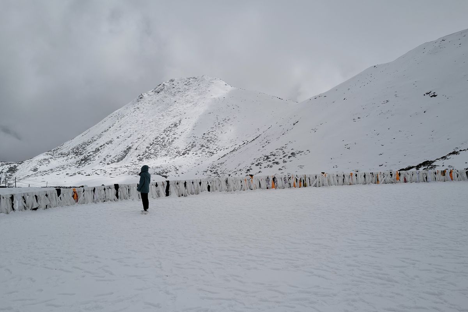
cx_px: 234
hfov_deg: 65.5
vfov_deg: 46.4
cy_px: 156
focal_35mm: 28
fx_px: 364
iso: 100
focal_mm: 28
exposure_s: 1/1000
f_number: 11
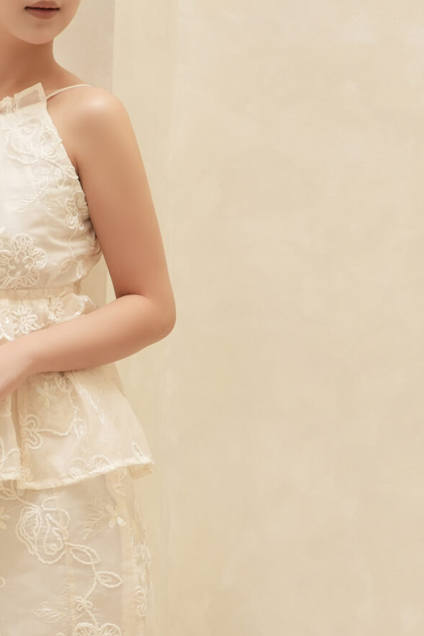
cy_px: 442
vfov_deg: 14.0
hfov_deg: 9.3
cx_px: -21
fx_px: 2578
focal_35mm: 146
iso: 250
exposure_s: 1/125
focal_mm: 50
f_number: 4
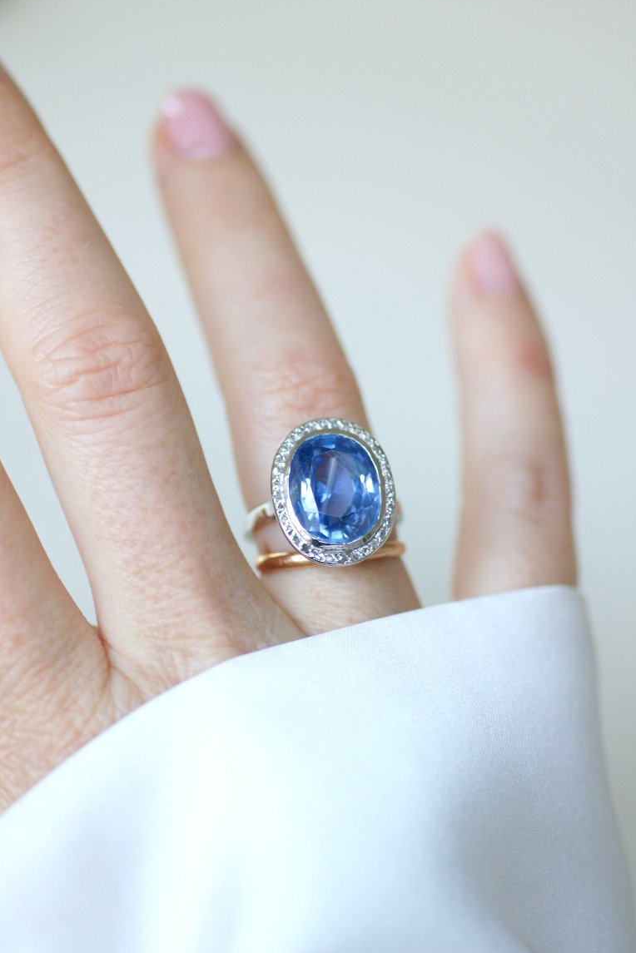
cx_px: 319
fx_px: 2913
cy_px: 474
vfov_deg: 18.6
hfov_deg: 12.5
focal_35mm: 110
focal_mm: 70
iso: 640
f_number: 2.8
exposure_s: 1/125
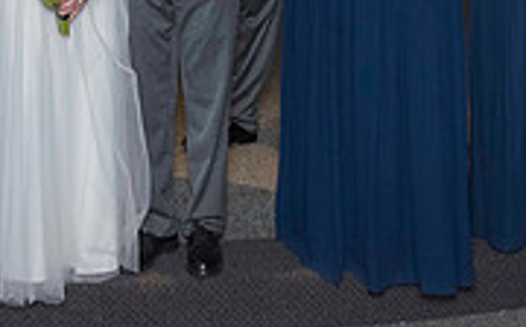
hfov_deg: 26.0
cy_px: -206
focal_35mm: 79
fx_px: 1131
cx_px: 167
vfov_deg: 14.9
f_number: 6.3
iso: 1250
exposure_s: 1/160
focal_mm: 24
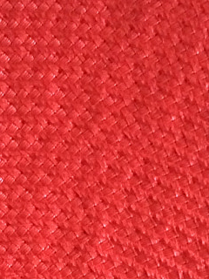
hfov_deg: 9.9
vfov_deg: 12.8
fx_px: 1167
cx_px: -95
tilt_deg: -83.7
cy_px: 432
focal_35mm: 145
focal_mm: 4.15
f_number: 2.2
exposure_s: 1/30
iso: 320
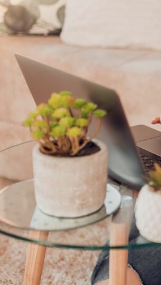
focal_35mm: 82
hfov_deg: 13.7
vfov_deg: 25.9
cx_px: 258
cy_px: 126
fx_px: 622
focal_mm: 35
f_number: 1.8
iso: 125
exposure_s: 1/125
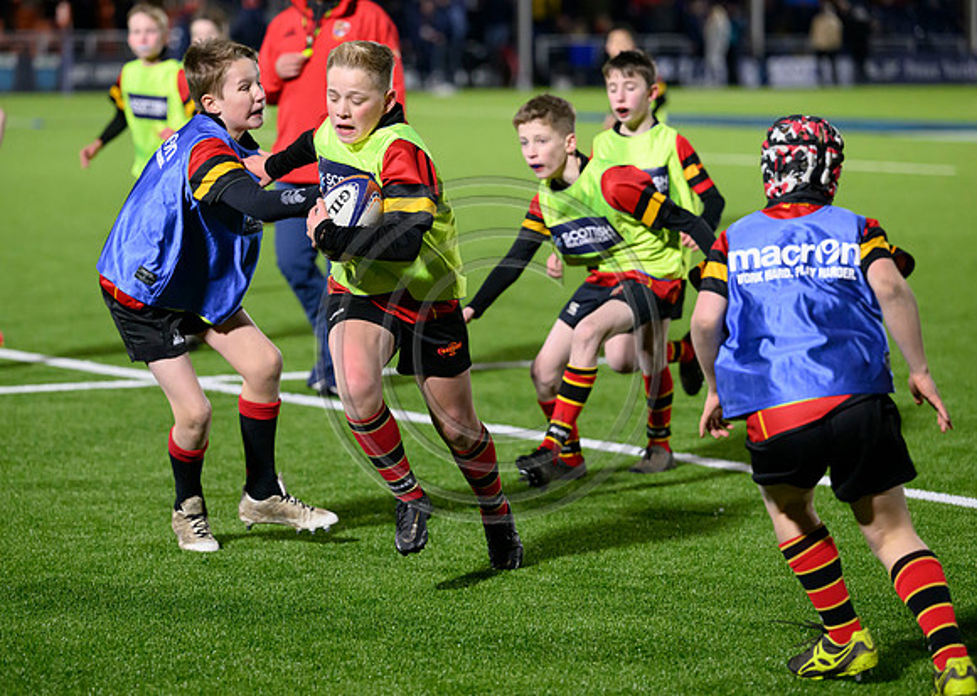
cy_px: 321
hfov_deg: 13.2
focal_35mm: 152
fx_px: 4215
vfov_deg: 9.4
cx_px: 415
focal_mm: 135
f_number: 3.2
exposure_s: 1/1600
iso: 6400
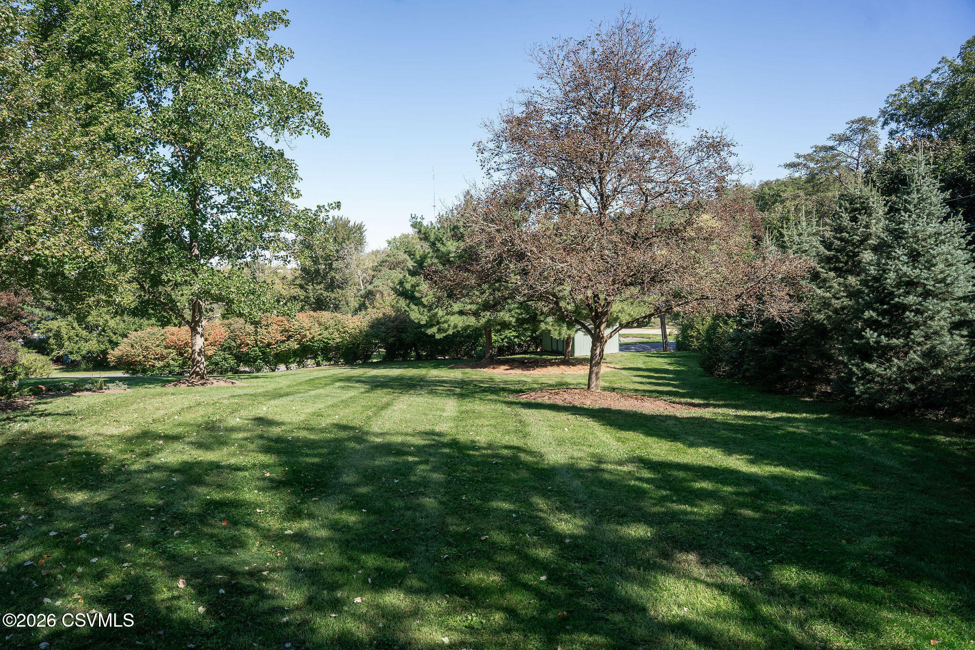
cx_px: 488
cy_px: 325
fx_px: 650
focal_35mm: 24
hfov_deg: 73.7
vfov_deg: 53.1
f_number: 5
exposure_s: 1/500
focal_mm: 24
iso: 320
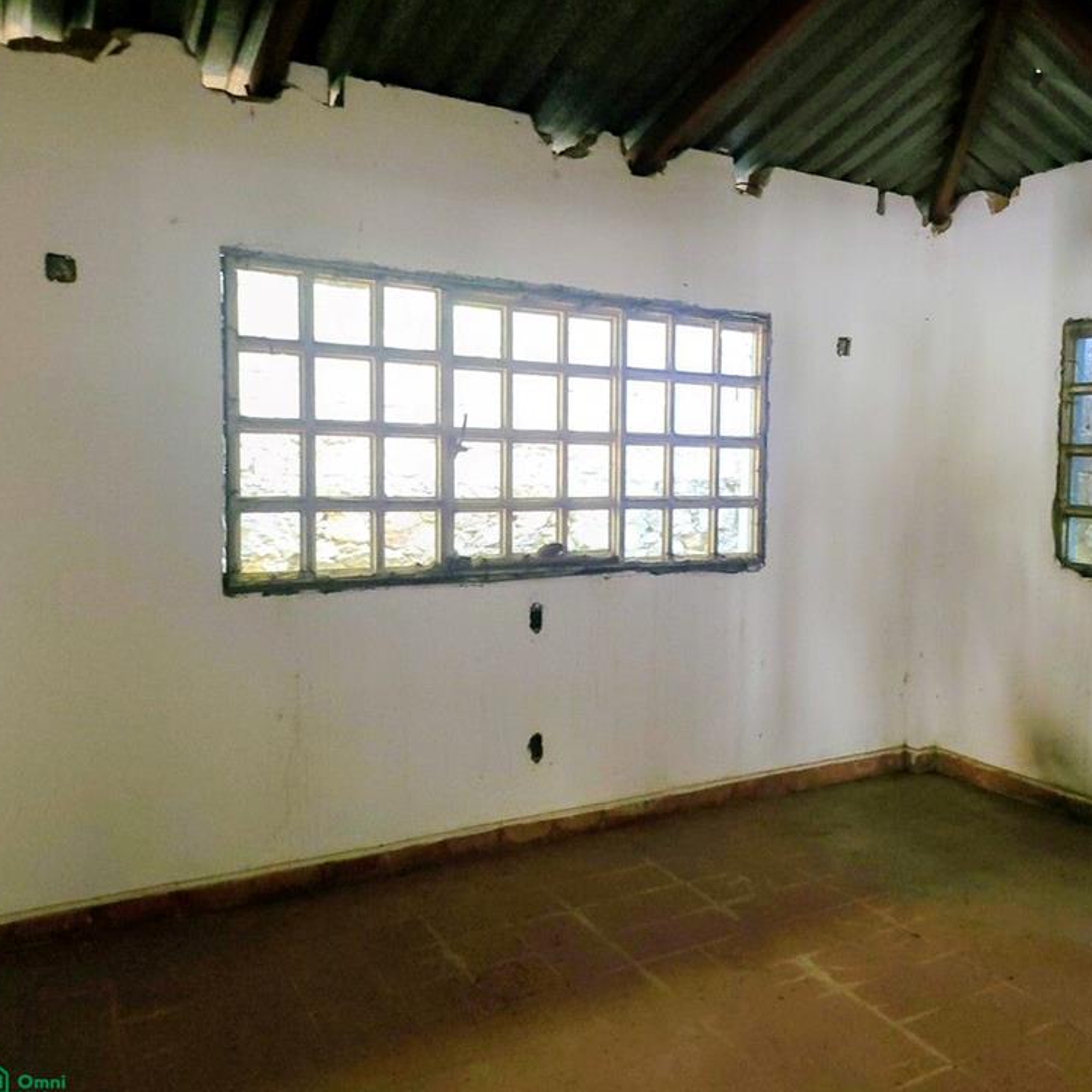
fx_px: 1035
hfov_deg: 54.8
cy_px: 555
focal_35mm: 29
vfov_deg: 55.6
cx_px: 703
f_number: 1.8
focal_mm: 5
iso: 320
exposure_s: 1/24
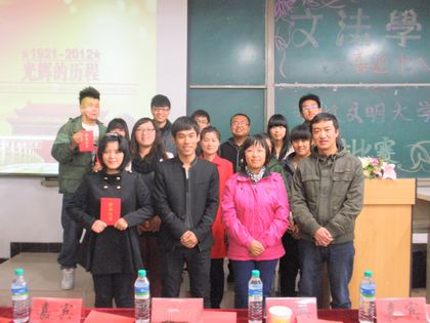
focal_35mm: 37
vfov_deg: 38.7
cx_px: 215
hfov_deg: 50.1
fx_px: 460
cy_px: 162
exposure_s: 1/6
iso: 200
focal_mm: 6.6
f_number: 3.5
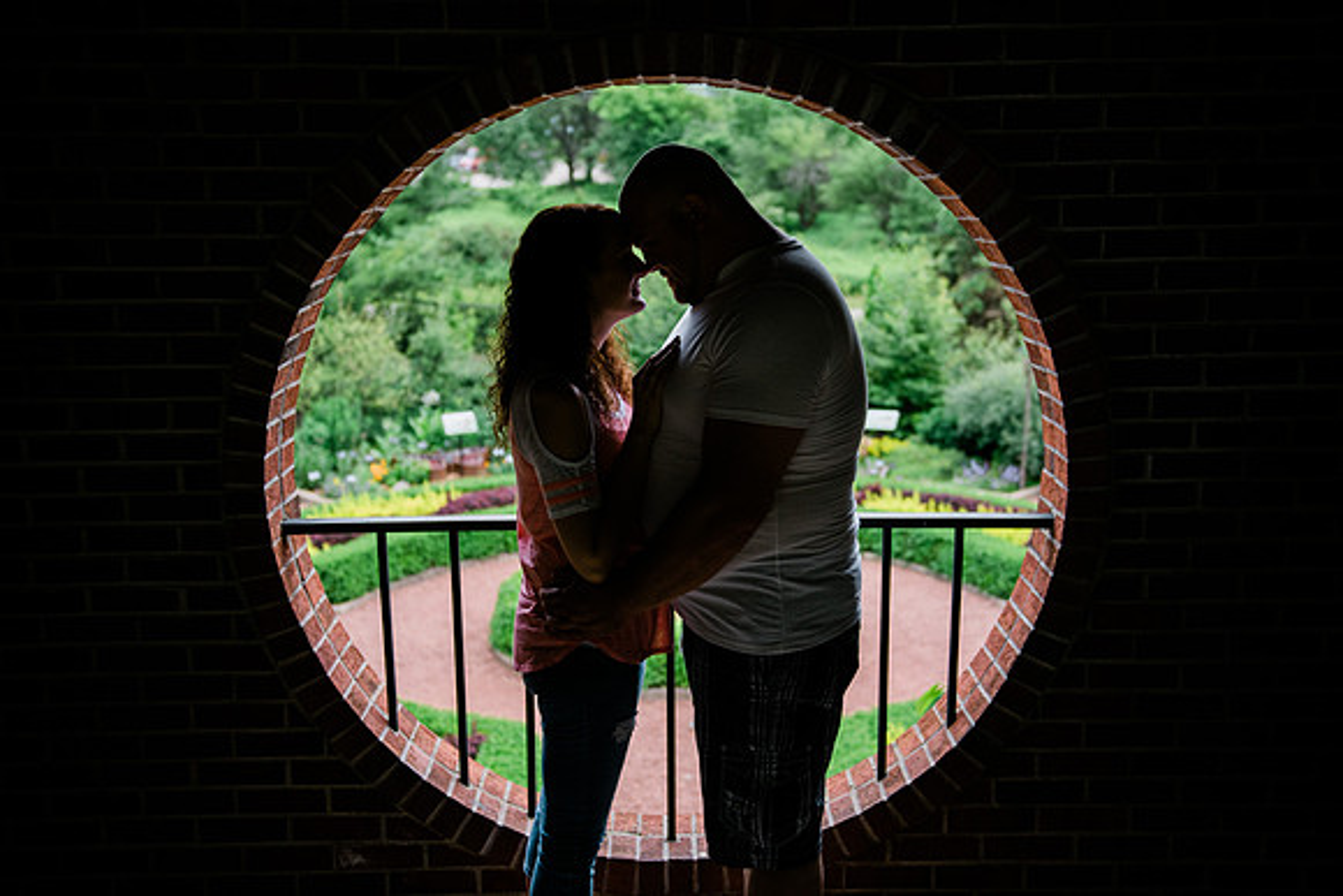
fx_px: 1418
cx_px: 672
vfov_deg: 35.1
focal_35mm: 38
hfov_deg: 50.7
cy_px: 448
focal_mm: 38
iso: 200
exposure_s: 1/160
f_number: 2.8
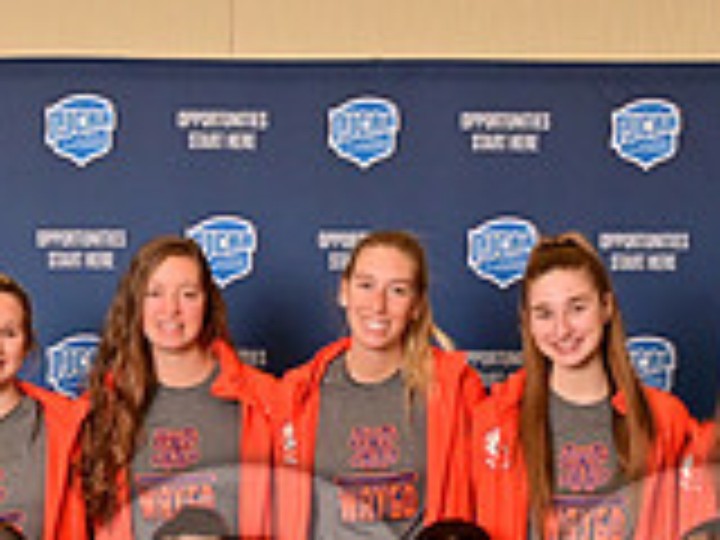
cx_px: 212
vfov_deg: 11.8
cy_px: 684
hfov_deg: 16.1
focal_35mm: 122
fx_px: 2538
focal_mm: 35
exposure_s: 1/125
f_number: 13
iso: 800
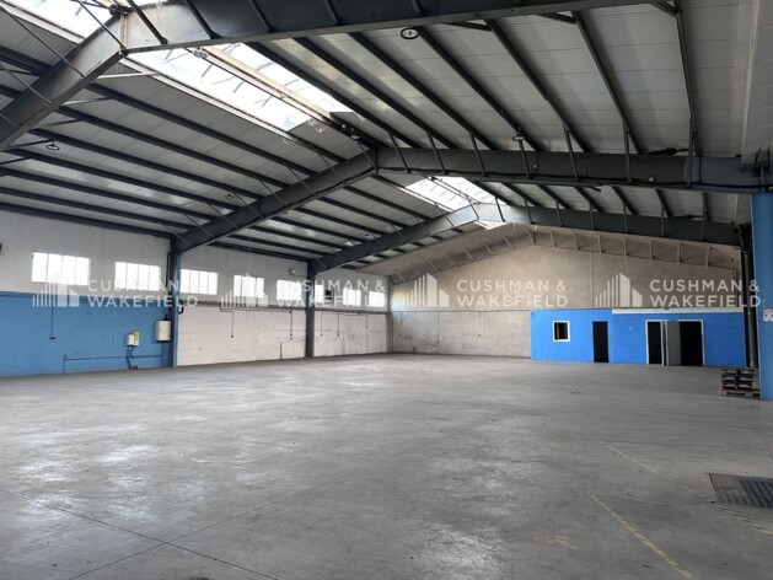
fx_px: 536
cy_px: 290
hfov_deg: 71.6
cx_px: 386
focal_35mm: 24
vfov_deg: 56.8
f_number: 1.78
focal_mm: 6.86
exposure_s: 1/94
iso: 250
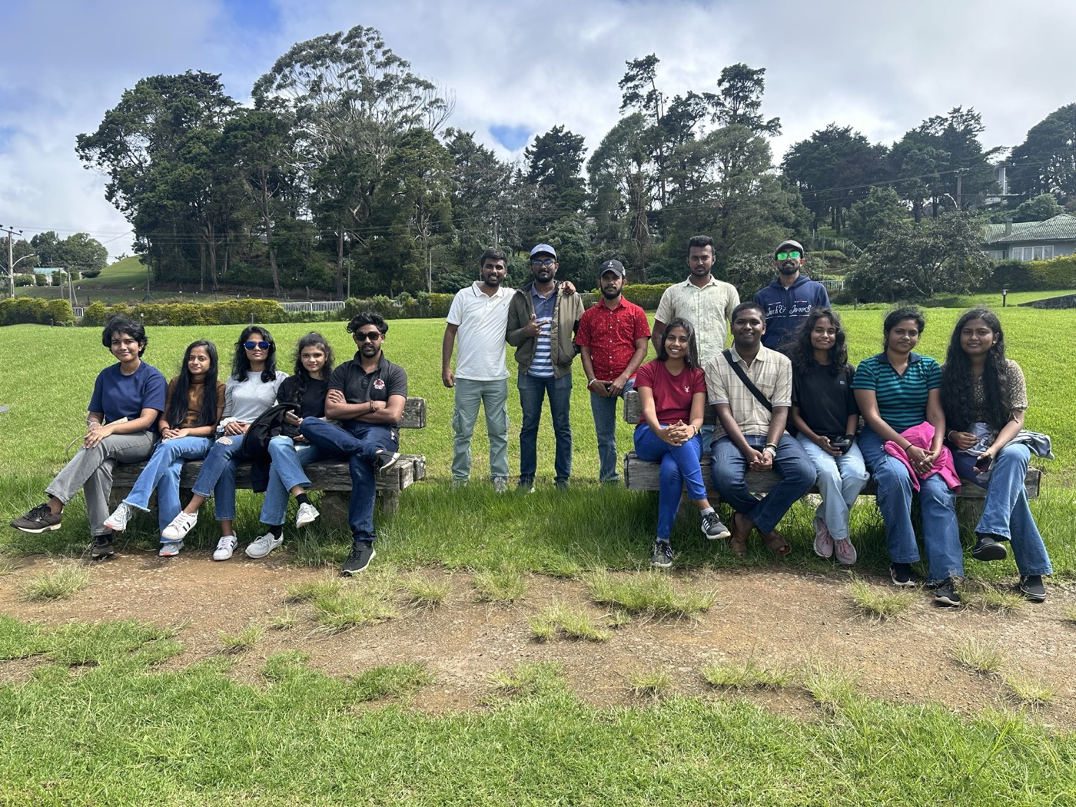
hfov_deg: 71.6
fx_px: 746
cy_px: 404
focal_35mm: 24
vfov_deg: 56.8
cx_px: 538
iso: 80
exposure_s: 1/1473
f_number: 1.78
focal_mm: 6.86
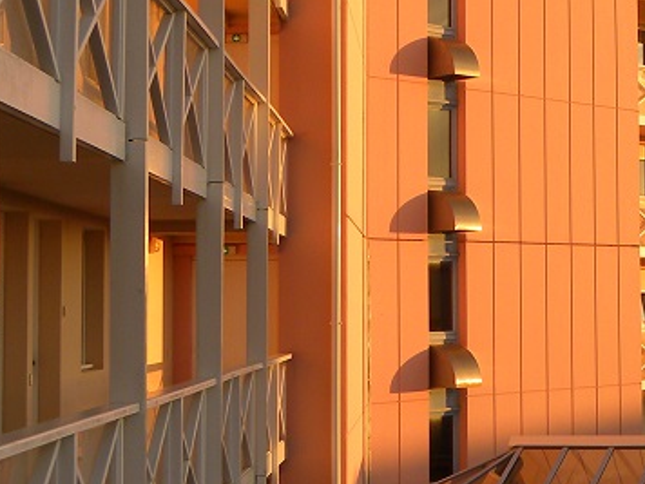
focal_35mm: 95
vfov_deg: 15.5
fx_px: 1770
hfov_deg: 19.4
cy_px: 169
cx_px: 786
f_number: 3.5
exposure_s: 1/158
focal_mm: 5.9
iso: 64
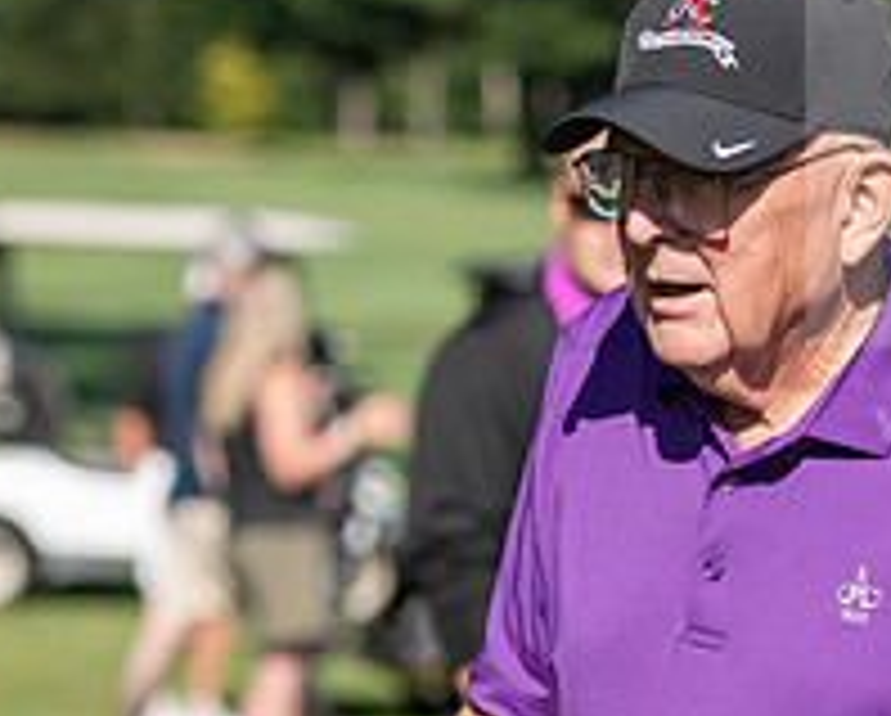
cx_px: 670
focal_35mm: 280
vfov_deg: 5.5
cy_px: 516
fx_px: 7395
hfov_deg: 6.9
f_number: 3.5
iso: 100
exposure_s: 1/640
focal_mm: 102
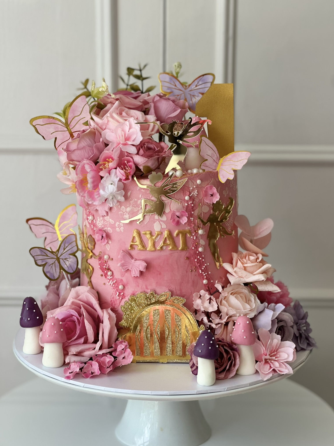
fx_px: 1004
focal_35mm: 78
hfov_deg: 18.9
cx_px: 167
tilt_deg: -10.8
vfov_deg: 25.0
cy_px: 226
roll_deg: -0.8
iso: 40
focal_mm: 9
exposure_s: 1/121
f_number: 2.8
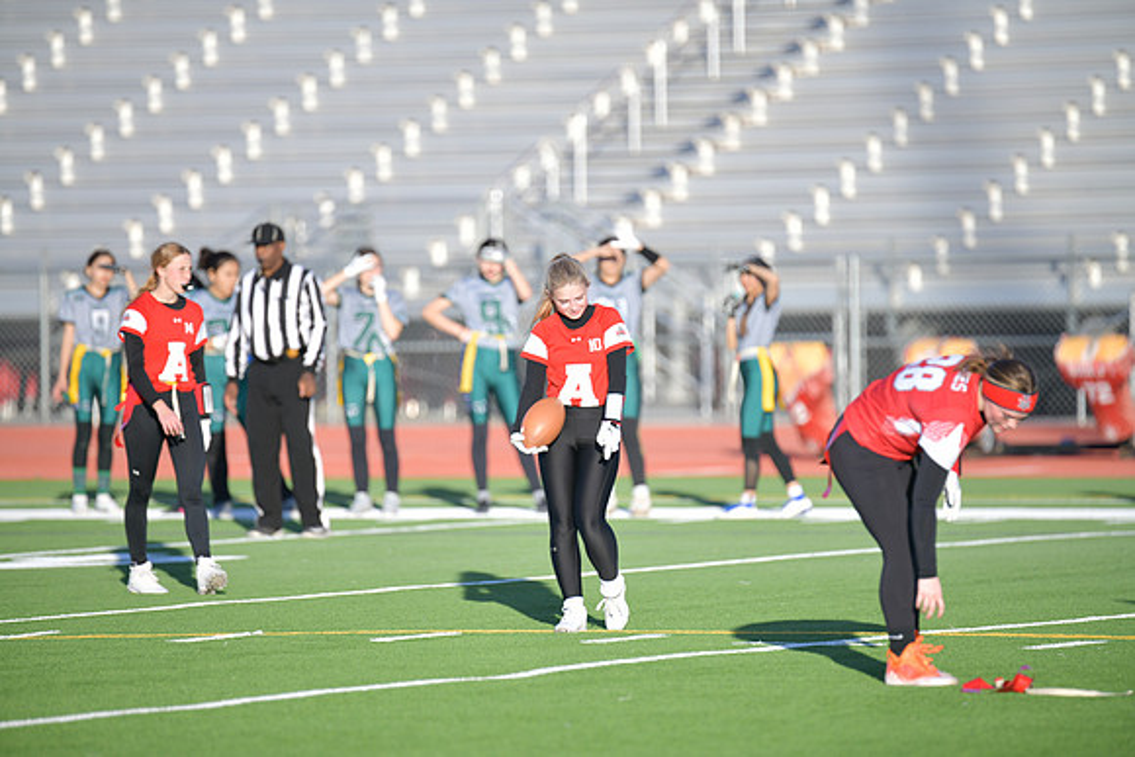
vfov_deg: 4.6
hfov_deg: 6.9
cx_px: 568
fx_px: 9460
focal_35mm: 300
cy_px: 378
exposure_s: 1/800
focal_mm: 300
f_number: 2.8
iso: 64
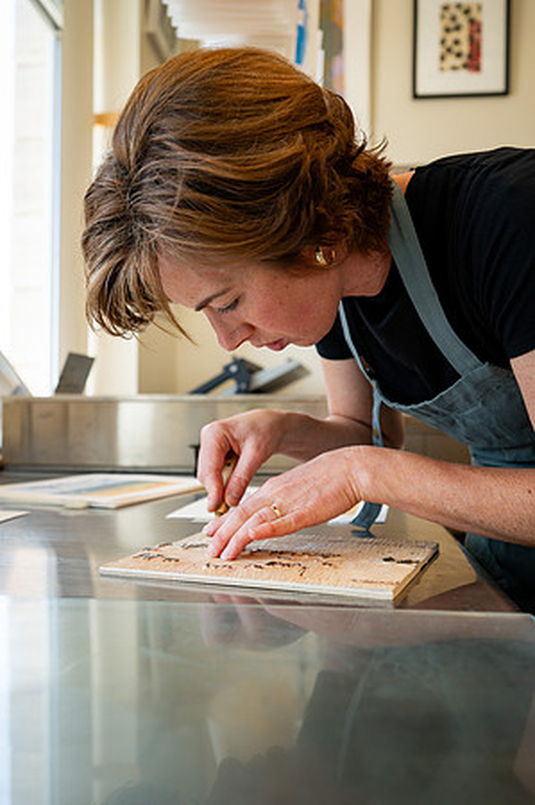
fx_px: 670
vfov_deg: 62.0
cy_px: 402
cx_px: 268
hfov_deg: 43.5
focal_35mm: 30
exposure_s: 1/250
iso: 500
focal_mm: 30
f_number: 4
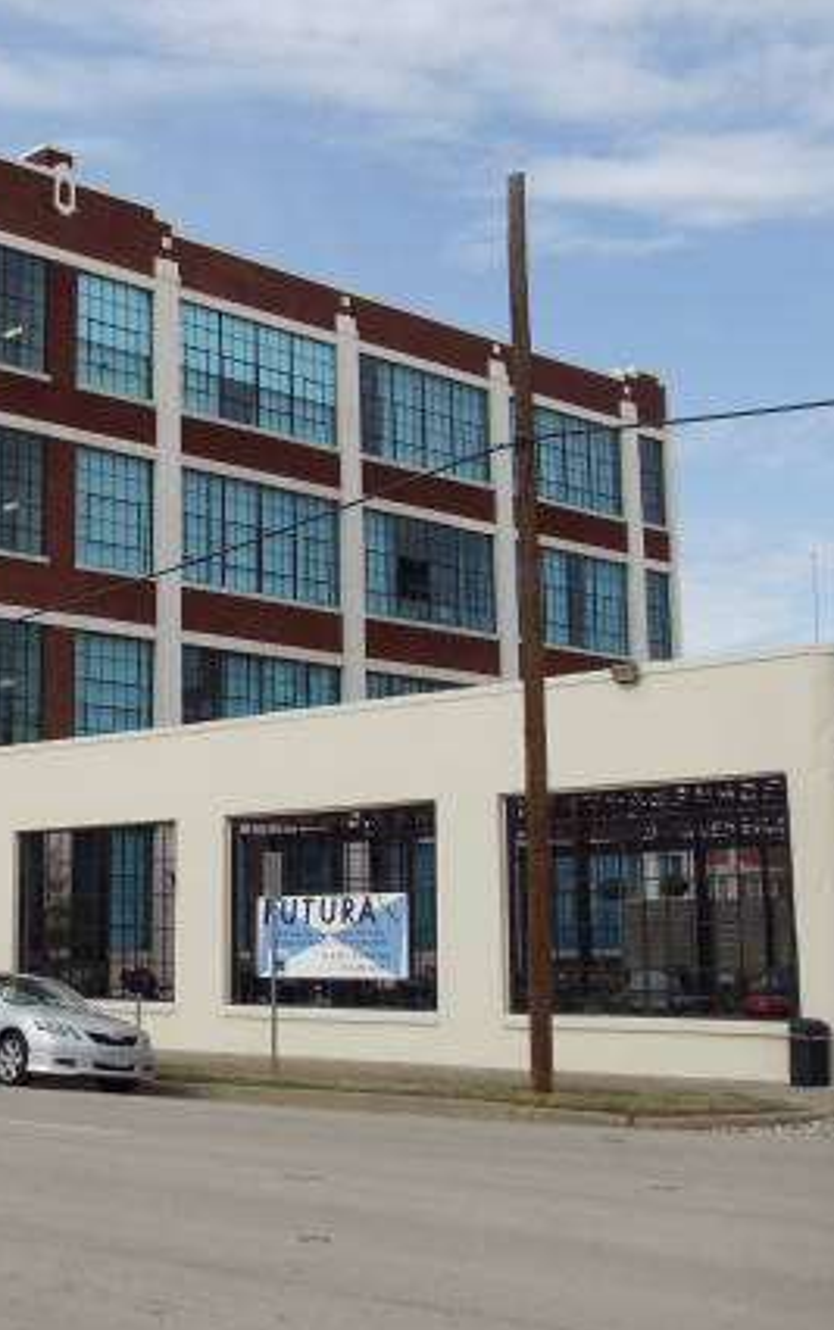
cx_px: 9
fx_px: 2541
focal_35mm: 70
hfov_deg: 18.2
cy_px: 593
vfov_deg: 29.3
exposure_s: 1/320
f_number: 7.1
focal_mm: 6
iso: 100
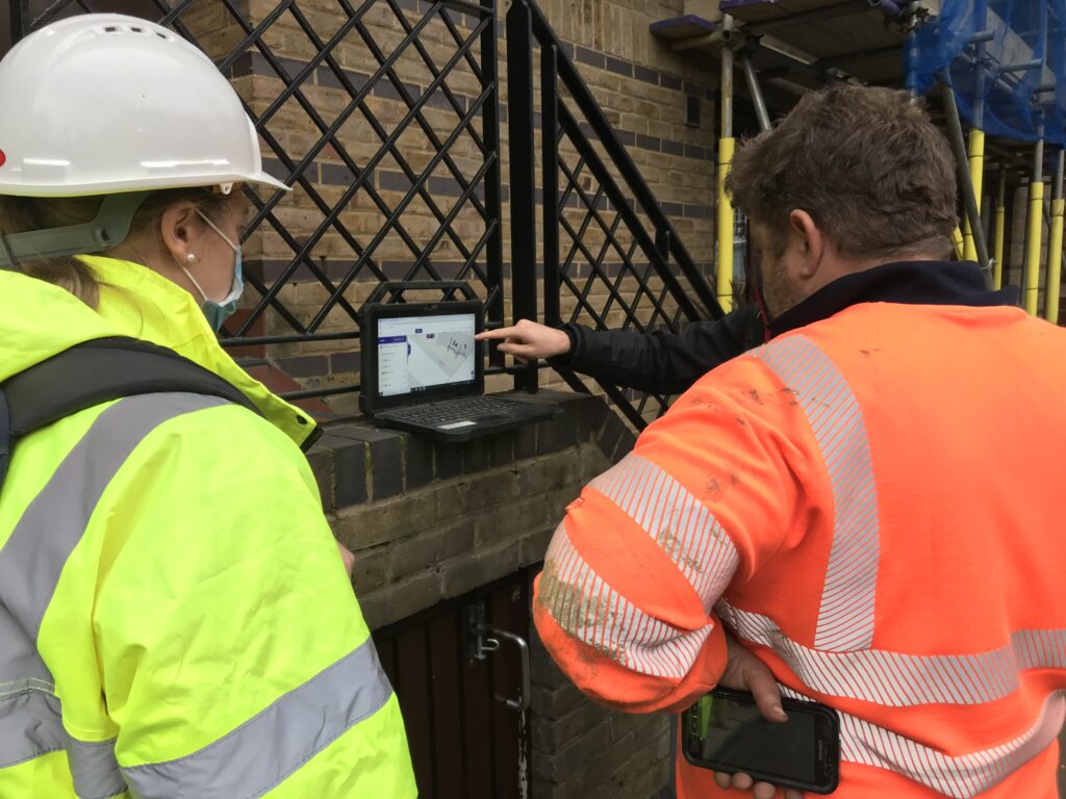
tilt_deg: -6.5
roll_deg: +0.7
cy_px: 400
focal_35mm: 28
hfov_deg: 63.4
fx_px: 862
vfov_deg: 49.7
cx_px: 533
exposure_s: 1/100
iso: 32
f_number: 1.8
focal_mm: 3.99
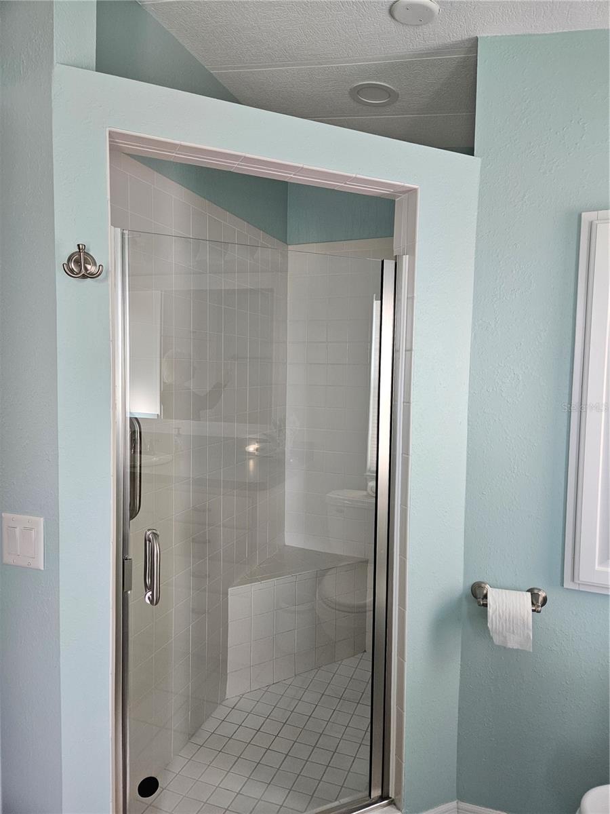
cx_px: 305
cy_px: 407
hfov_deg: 58.9
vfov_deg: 73.9
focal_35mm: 23
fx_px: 540
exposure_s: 1/120
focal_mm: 5.4
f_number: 1.8
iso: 160
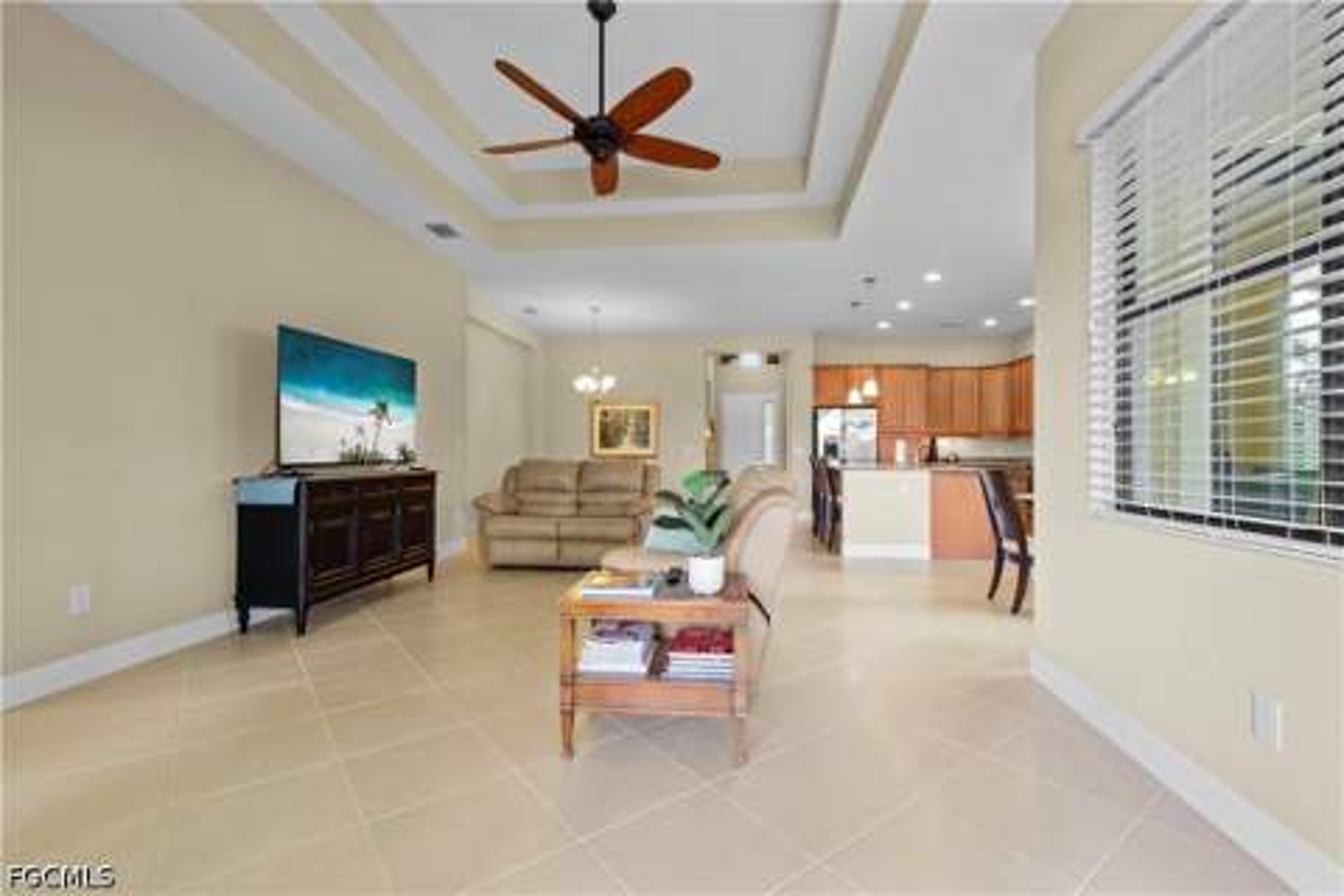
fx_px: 560
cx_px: 672
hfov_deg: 100.4
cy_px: 448
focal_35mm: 15
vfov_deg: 77.3
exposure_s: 1/40
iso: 800
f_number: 4.5
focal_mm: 10
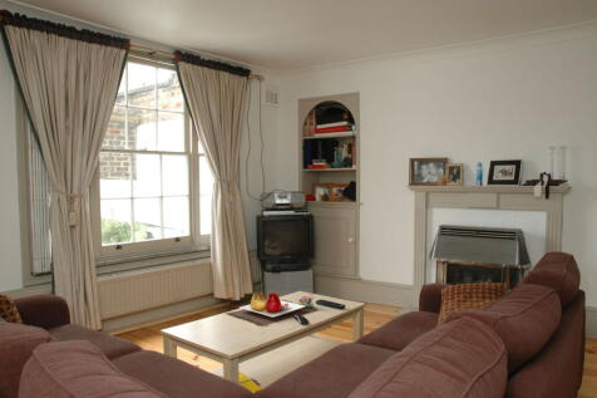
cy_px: 199
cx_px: 298
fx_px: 448
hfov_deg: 67.4
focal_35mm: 27
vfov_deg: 47.9
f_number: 10
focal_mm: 18
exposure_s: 1/6
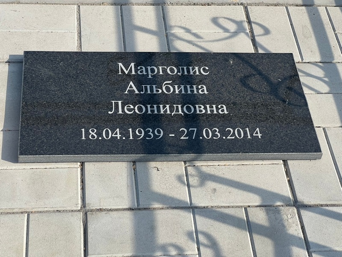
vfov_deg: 19.1
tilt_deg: -45.4
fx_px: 761
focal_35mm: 77
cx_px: 171
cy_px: 128
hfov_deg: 25.3
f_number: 2.8
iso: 32
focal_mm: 9
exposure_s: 1/677
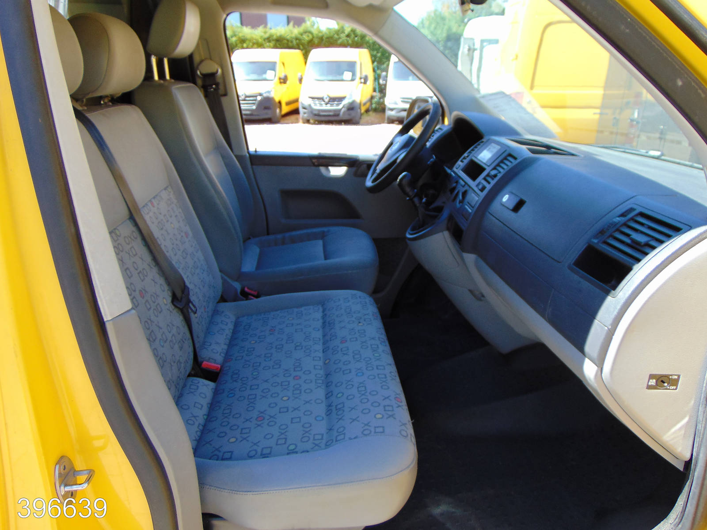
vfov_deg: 54.9
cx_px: 354
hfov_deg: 69.4
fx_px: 511
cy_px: 265
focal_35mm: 25
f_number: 3
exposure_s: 1/800
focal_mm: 4.5
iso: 80
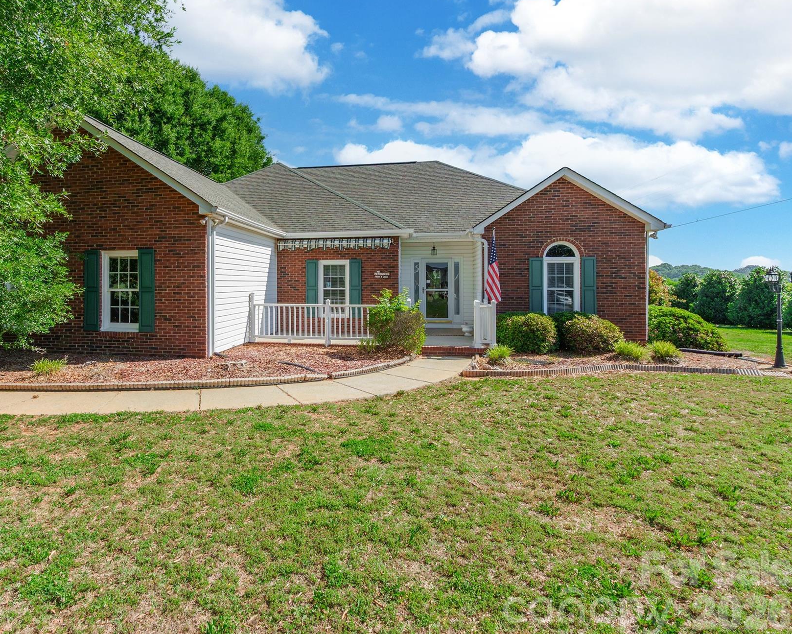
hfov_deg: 80.0
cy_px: 313
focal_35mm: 20
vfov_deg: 69.2
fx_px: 459
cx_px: 296
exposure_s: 1/1000
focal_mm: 11
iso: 800
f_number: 10
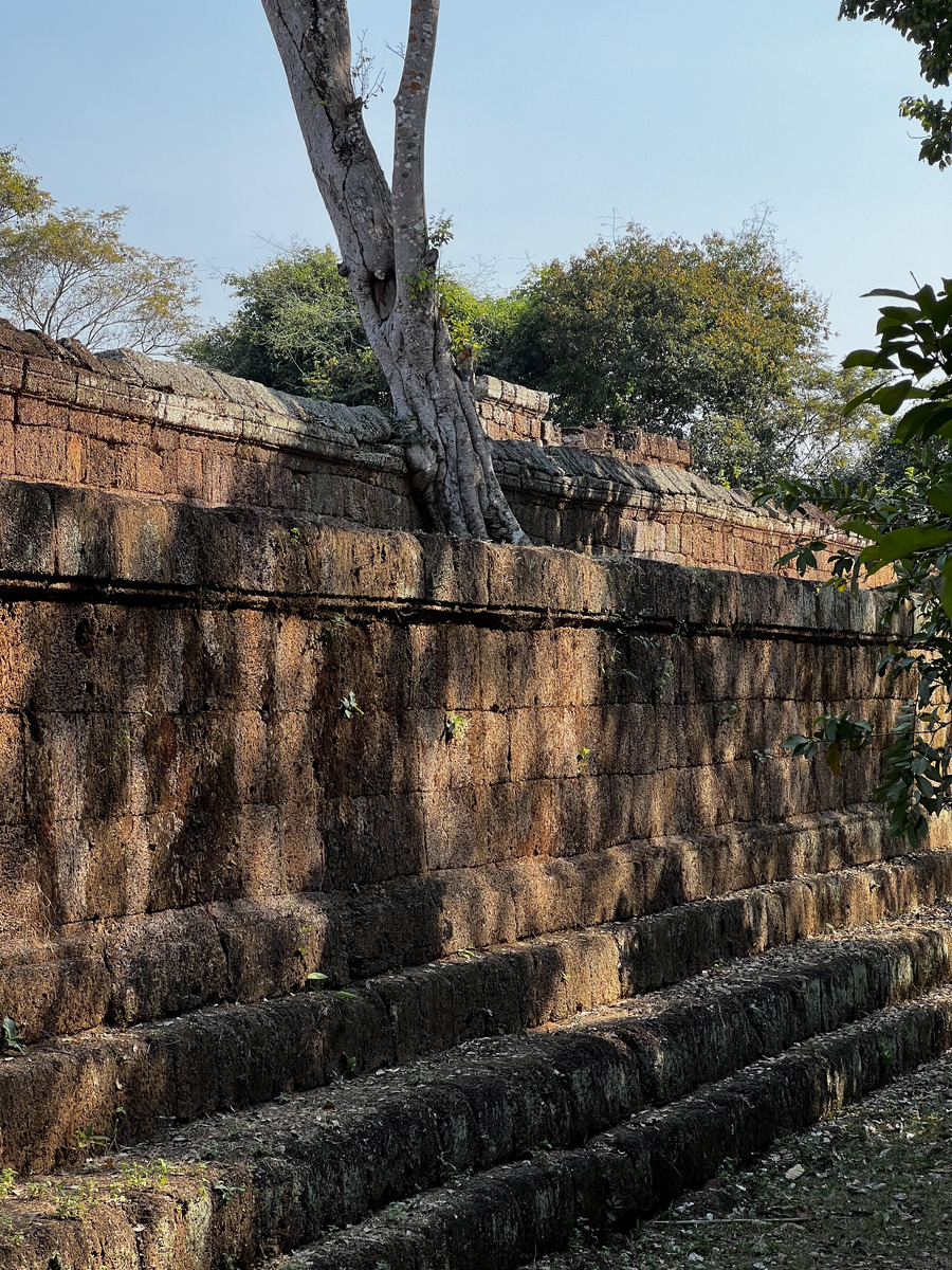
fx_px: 2824
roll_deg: +1.7
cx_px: 476
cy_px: 635
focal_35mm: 77
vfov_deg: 25.3
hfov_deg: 19.1
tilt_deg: +3.6
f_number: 2.8
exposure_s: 1/325
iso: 32
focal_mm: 9
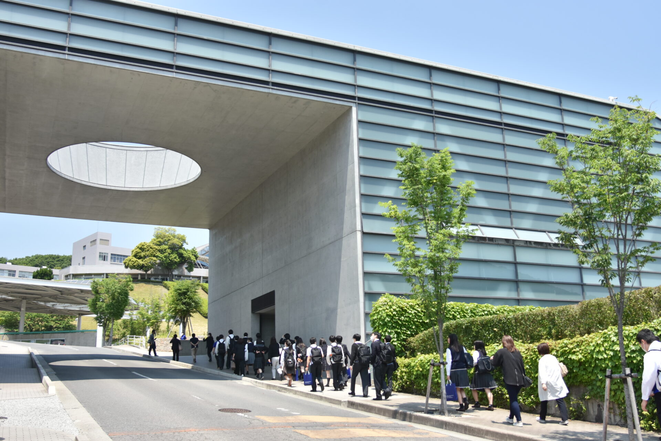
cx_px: 330
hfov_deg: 53.1
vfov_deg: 36.9
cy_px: 220
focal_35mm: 36
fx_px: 661
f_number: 4
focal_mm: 24
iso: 320
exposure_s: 1/2000
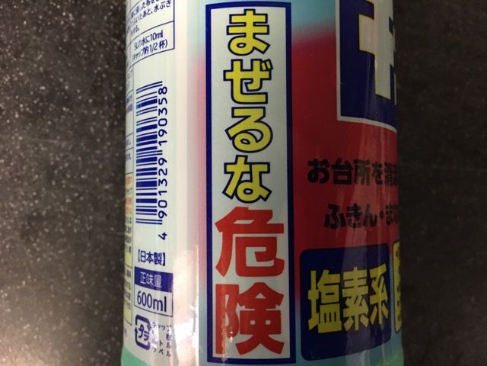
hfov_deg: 61.7
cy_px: 183
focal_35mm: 29
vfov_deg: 48.2
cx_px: 244
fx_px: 408
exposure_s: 1/10
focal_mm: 4.15
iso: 100
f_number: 2.2
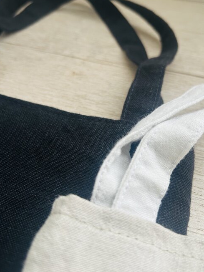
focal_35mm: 34
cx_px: 116
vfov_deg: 53.9
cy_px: 126
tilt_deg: -45.6
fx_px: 267
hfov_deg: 41.7
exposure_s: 1/60
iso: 160
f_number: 1.5
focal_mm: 5.7
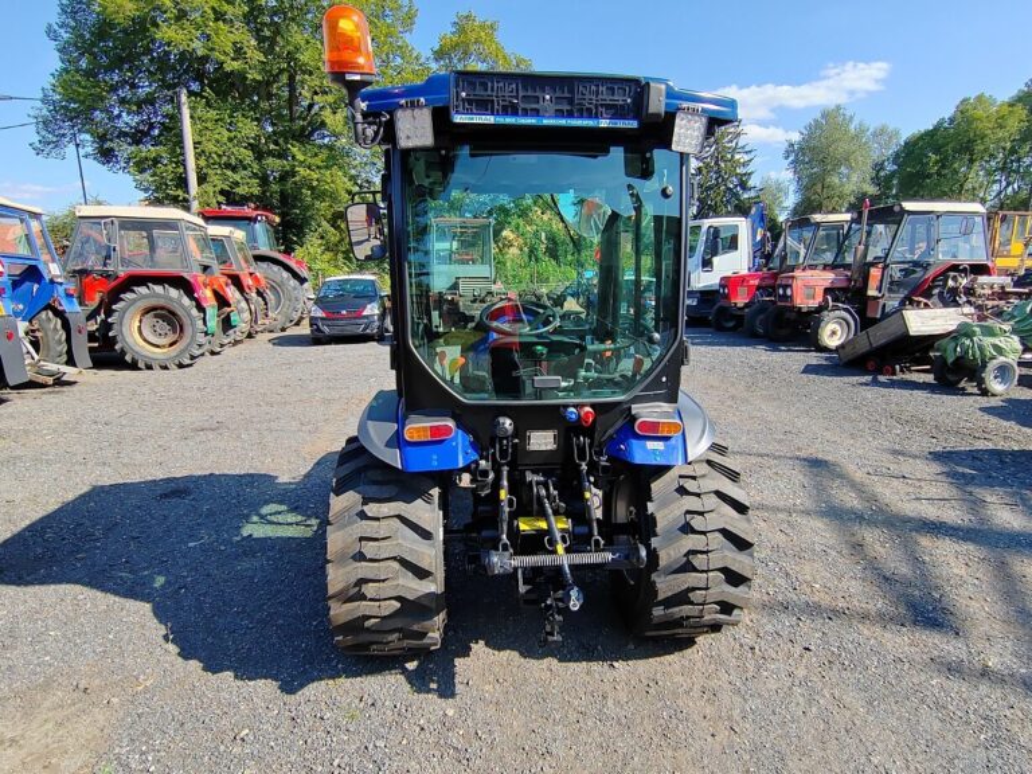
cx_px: 516
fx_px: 626
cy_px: 387
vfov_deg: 63.4
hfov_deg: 79.0
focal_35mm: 21
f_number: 2.2
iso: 100
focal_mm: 2.16
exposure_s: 1/740
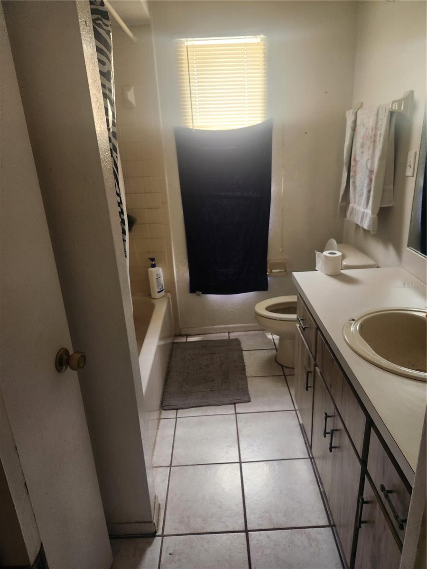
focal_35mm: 23
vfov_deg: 73.9
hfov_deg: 58.9
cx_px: 214
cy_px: 284
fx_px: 378
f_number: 1.8
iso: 500
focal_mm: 5.4
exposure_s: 1/120
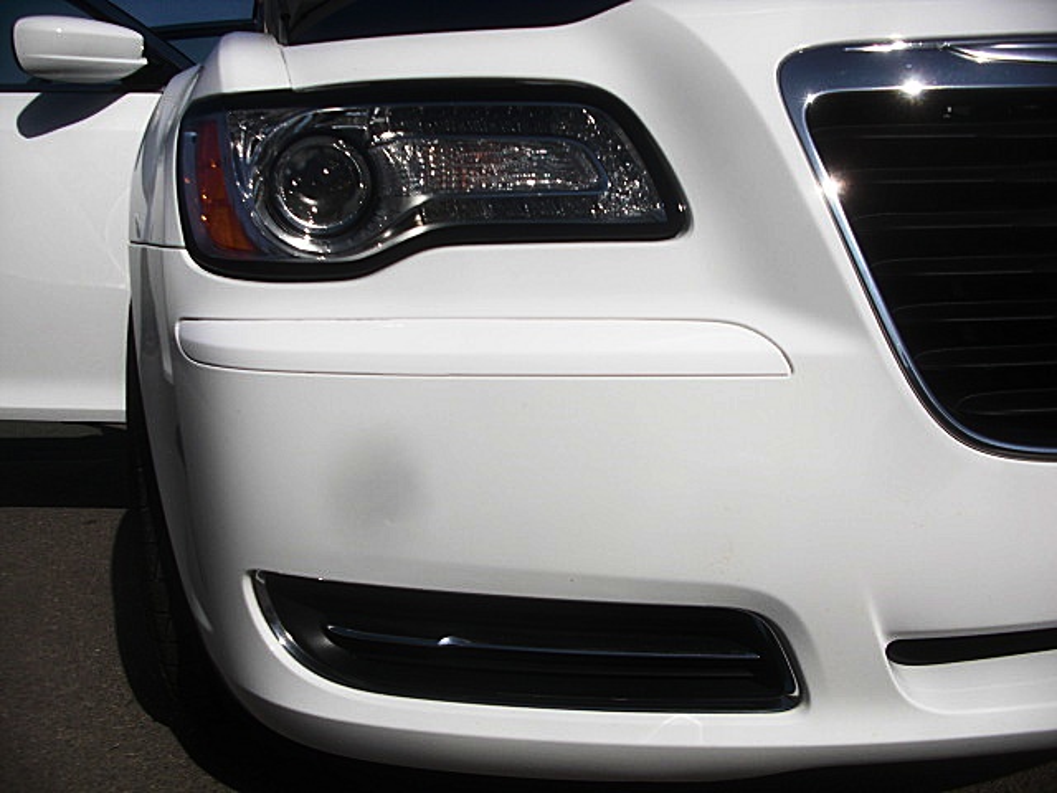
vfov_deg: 39.7
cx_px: 528
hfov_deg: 51.4
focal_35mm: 36
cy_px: 396
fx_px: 1099
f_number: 7.9
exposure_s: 1/320
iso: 50
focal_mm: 6.3
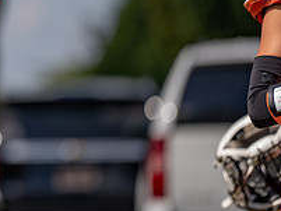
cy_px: 36
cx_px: -101
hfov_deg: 3.3
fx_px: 4825
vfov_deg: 2.5
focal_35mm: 594
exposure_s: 1/1000
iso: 100
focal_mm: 200
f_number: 2.8
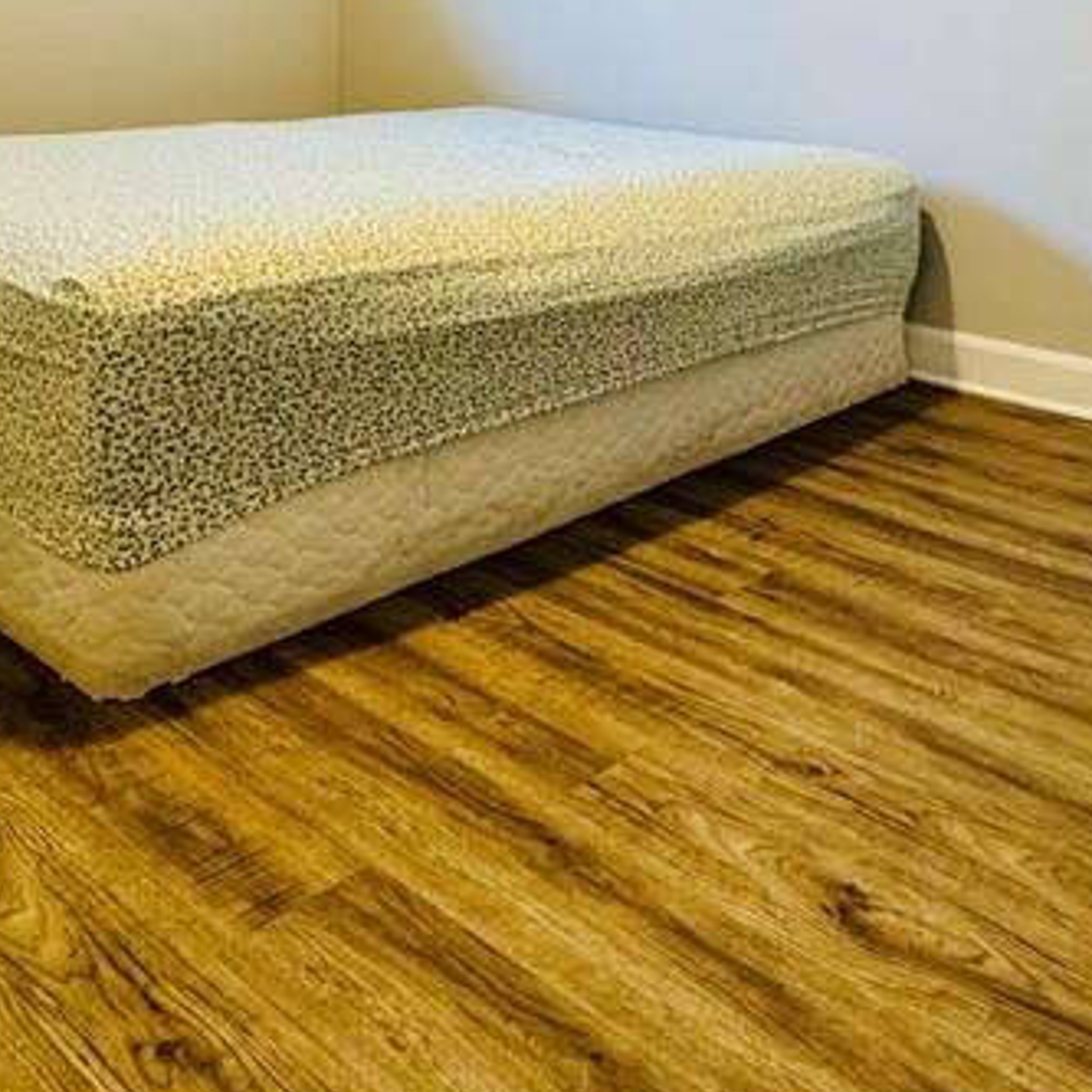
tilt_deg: -4.4
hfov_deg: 43.8
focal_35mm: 38
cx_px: 590
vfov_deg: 40.7
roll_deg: -2.3
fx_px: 1356
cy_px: 118
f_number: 2.2
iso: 320
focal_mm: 2.22
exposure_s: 1/60
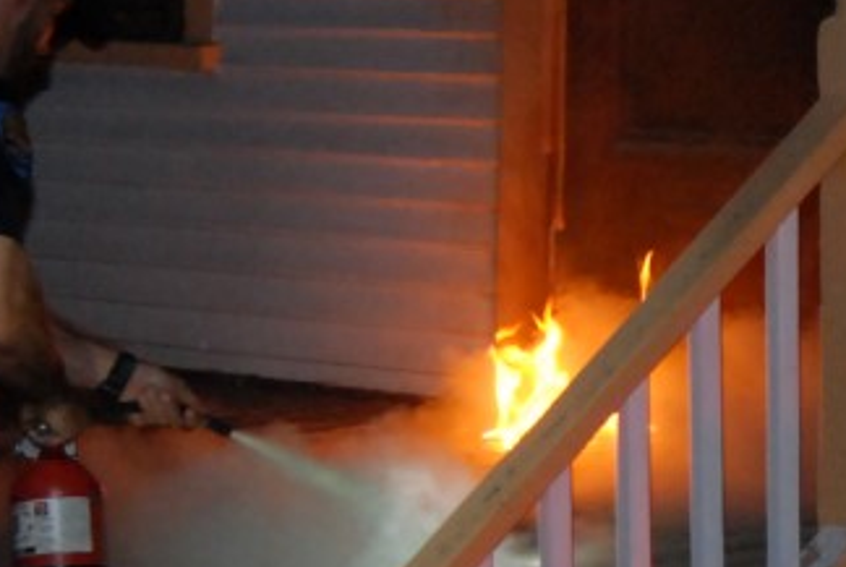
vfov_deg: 5.9
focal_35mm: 231
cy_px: 502
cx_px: 1106
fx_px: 5447
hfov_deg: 8.7
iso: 800
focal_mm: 31
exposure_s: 1/60
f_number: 4.5
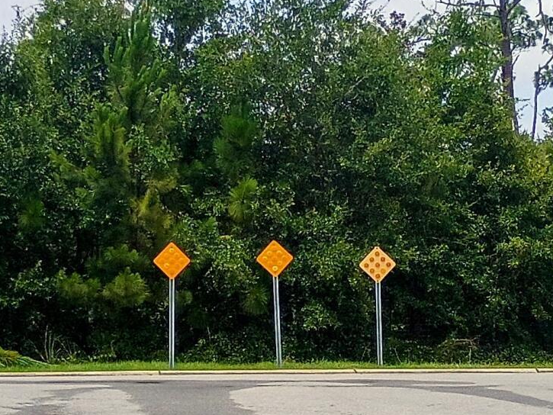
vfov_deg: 12.3
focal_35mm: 120
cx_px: 276
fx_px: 1917
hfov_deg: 16.4
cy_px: 122
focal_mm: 4.27
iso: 100
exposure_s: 1/1634
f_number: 1.8
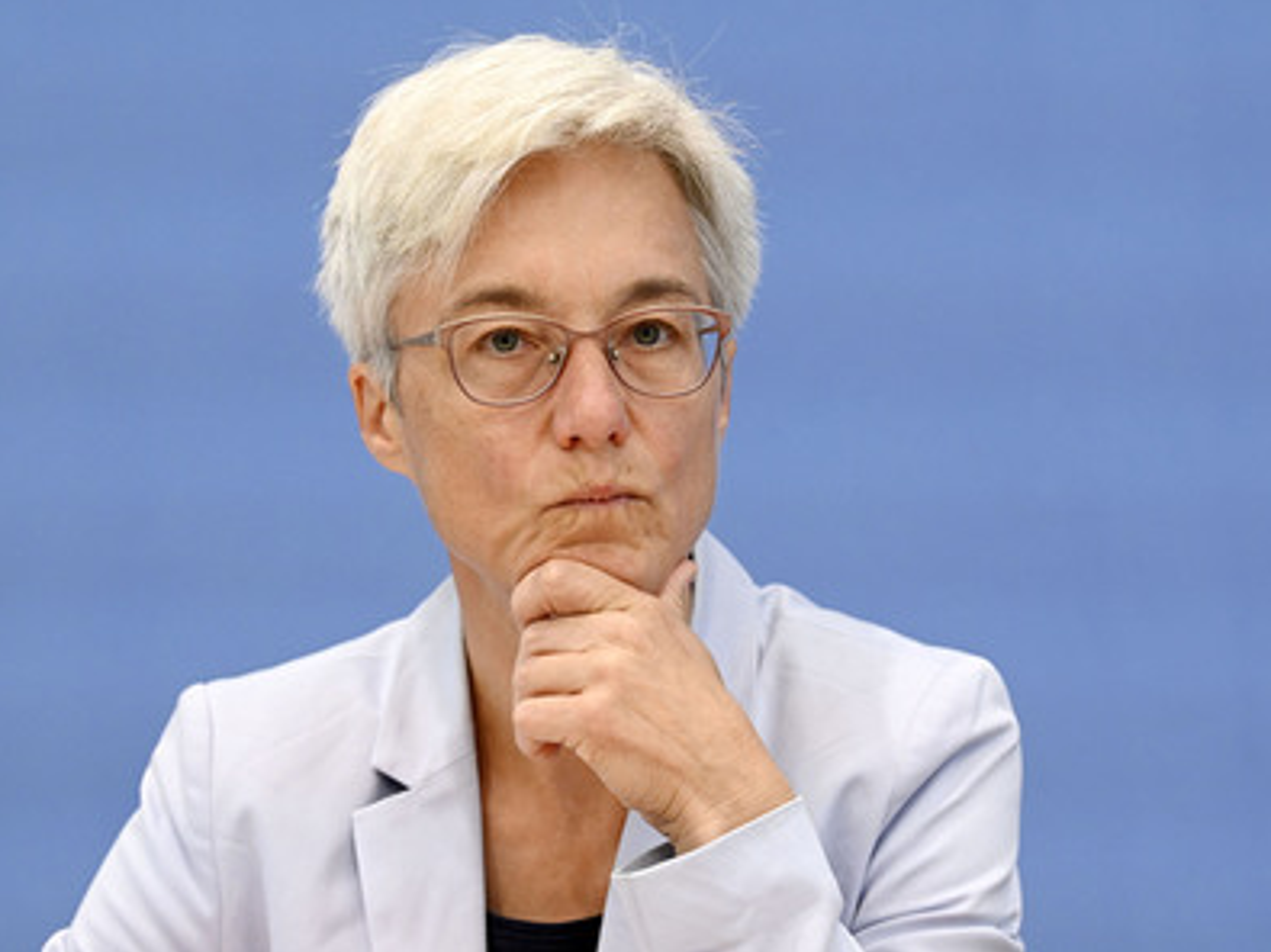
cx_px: 613
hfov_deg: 12.4
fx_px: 5836
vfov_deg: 9.3
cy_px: 473
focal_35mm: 159
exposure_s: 1/500
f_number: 6.3
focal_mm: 145
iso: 4000
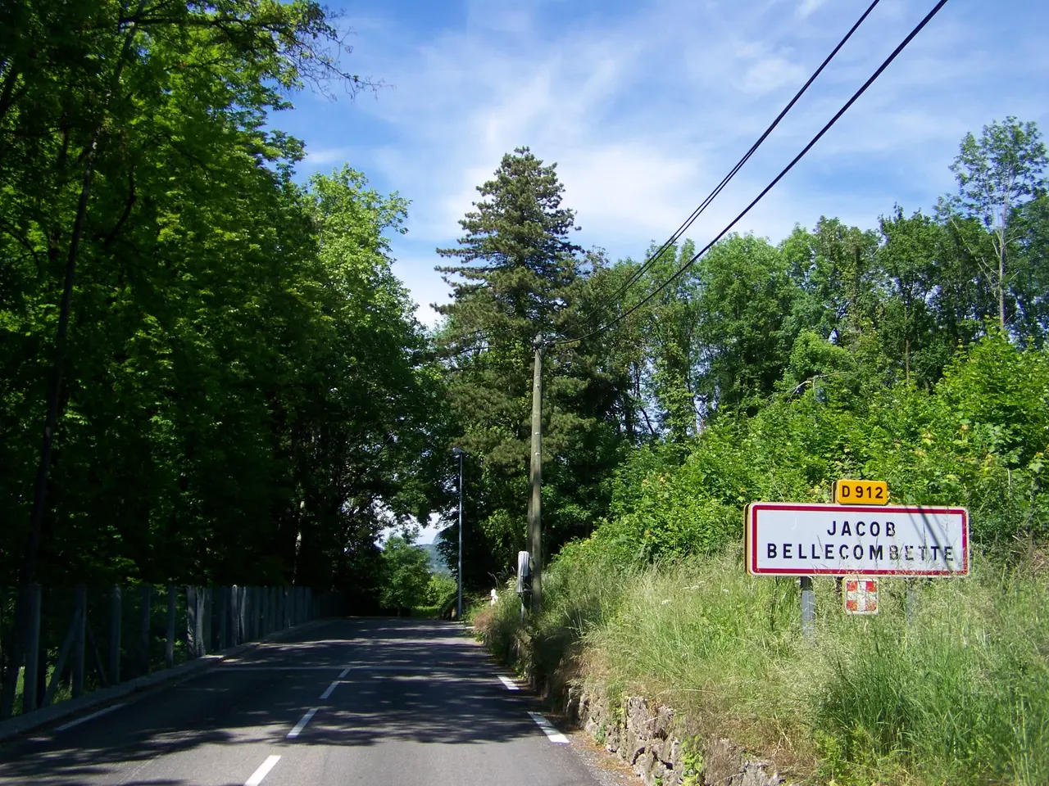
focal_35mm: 38
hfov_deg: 49.0
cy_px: 393
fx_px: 1152
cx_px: 524
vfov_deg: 37.7
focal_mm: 6.3
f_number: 4
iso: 80
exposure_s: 1/640
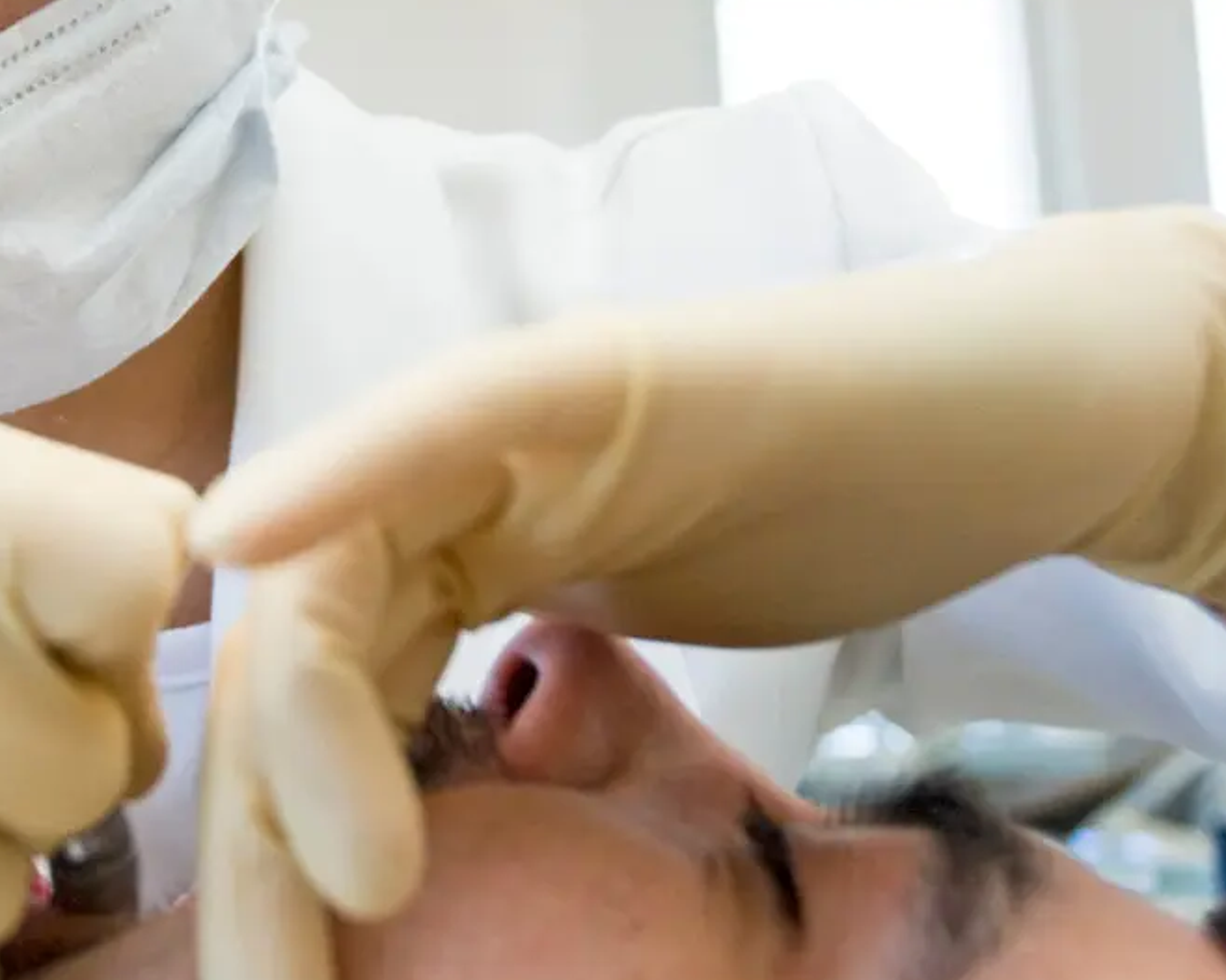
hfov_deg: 25.2
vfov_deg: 20.5
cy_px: 206
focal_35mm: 74
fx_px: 2681
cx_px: 209
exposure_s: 1/160
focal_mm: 27
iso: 200
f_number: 3.8
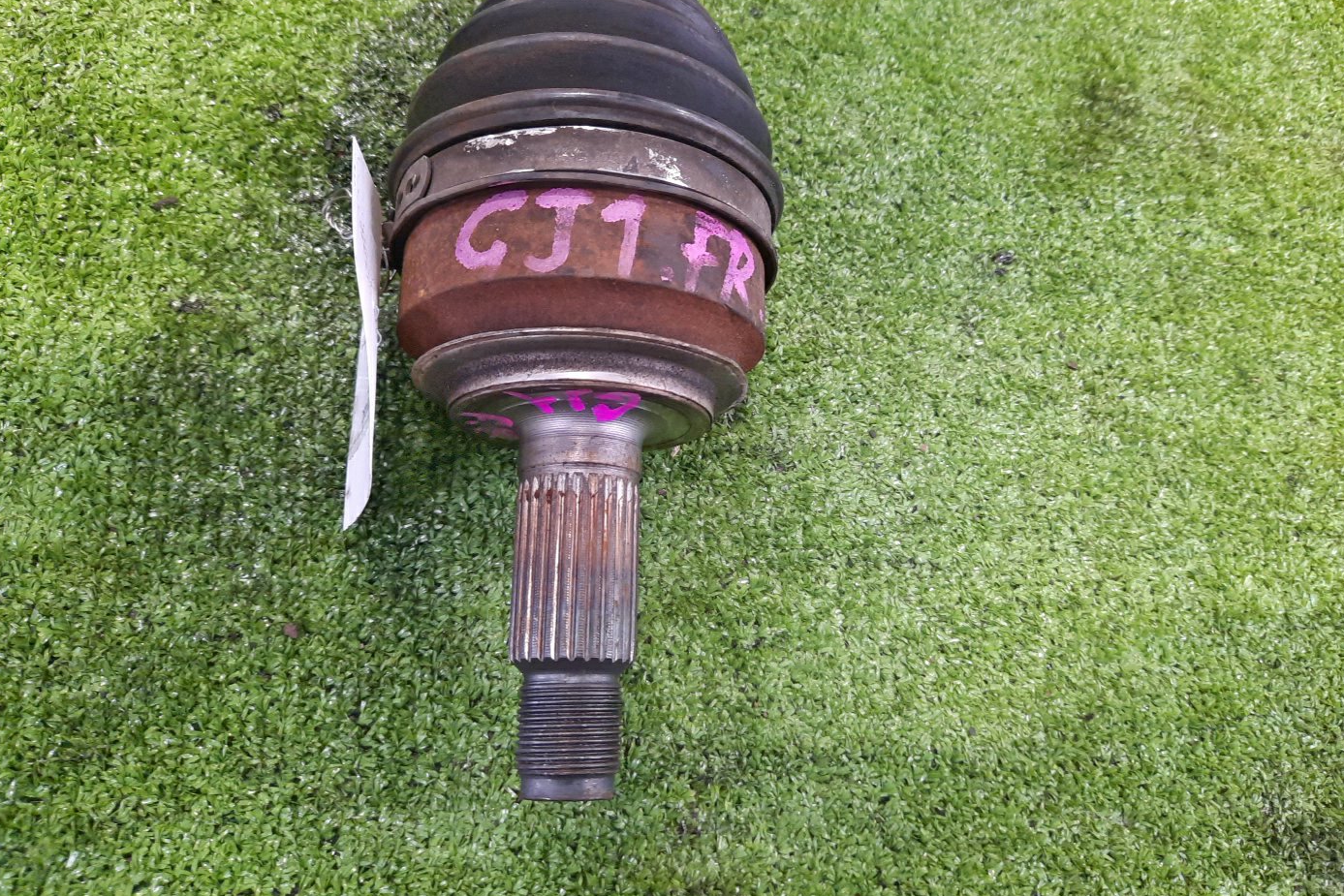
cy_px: 386
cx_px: 690
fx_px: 1008
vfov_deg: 47.8
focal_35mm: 27
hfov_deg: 67.4
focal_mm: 4.6
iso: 331
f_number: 2
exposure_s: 1/25
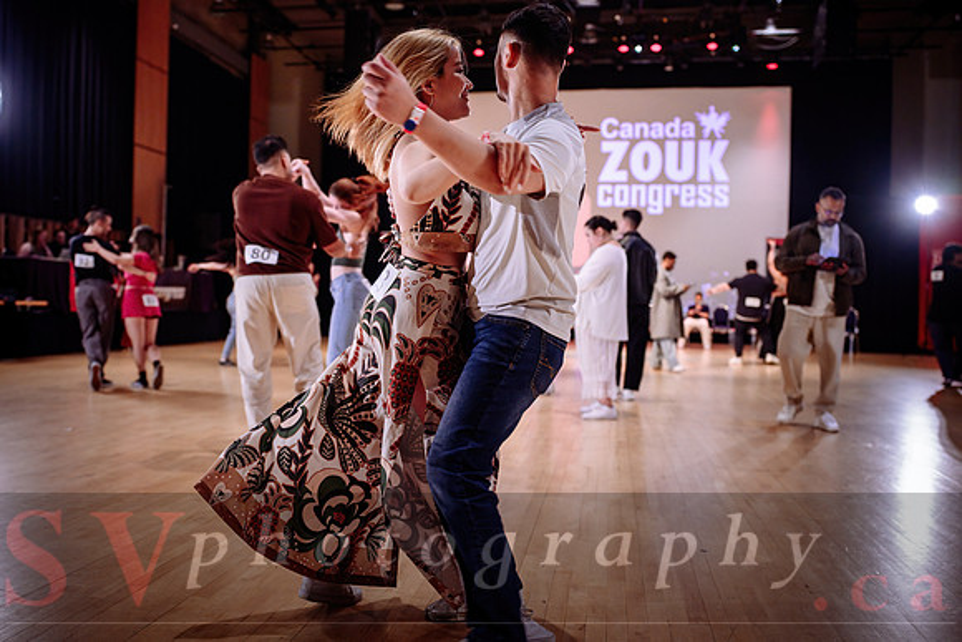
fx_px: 845
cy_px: 306
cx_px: 437
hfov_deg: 59.2
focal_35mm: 32
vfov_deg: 41.6
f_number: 2
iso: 1600
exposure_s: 1/320
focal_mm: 28
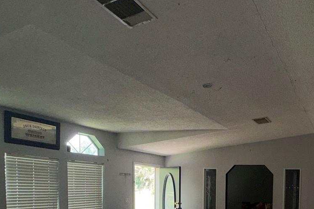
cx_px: 256
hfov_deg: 55.6
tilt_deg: -3.7
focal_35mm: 31
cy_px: 201
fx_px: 270
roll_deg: -1.9
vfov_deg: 38.4
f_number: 2.2
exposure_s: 1/98
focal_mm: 2.22
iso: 50
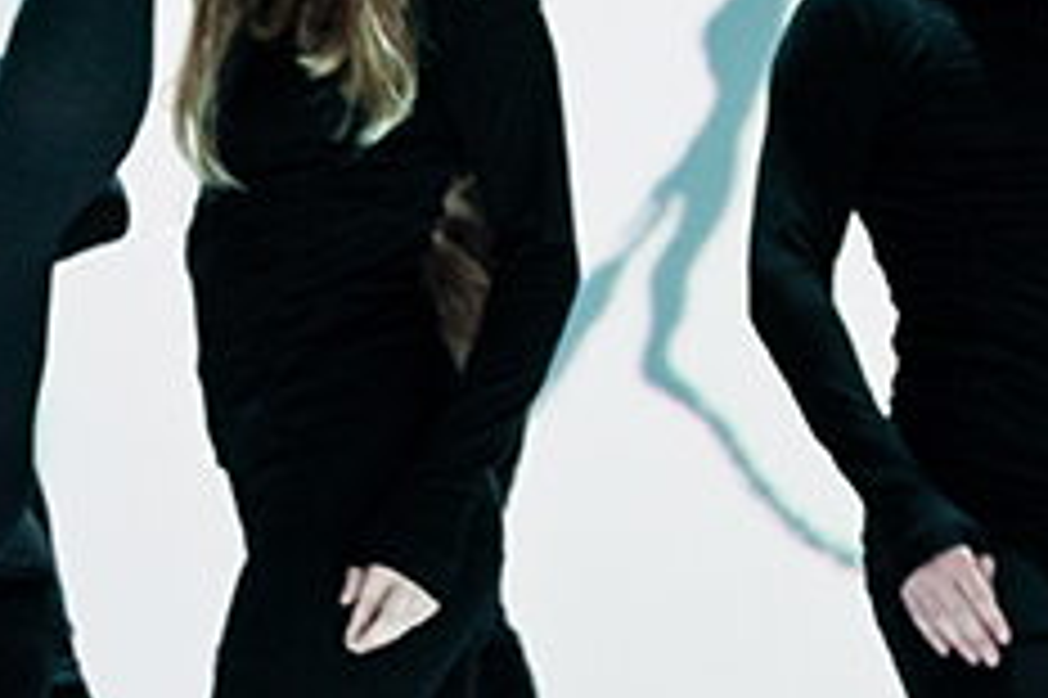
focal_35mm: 193
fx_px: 5614
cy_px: 47
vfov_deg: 7.1
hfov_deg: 10.6
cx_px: 144
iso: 3200
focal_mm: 45
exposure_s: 1/100
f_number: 3.2
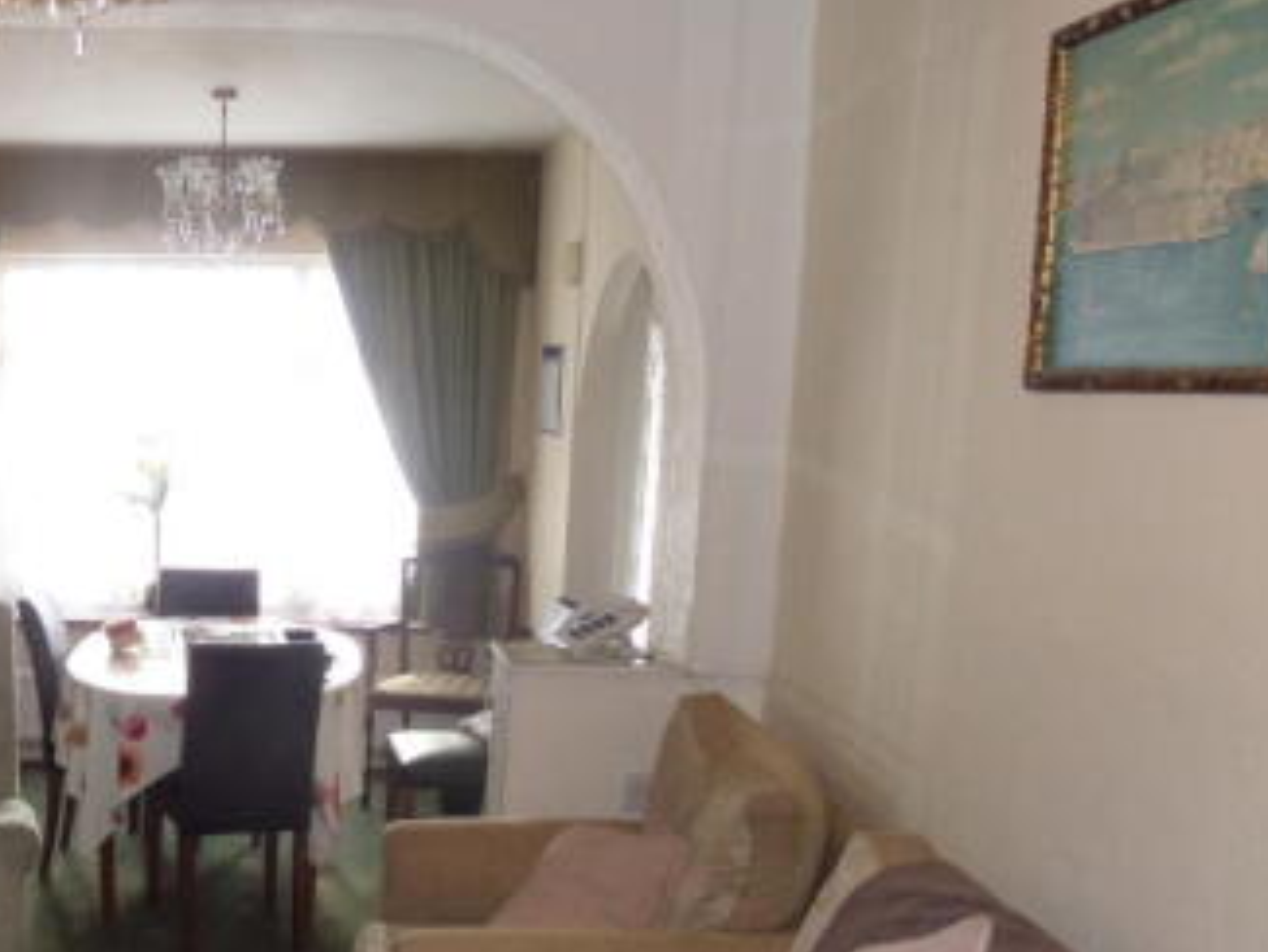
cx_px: 181
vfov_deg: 32.9
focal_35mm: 43
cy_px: 720
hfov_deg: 41.2
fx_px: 1576
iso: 160
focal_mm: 4
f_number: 3.2
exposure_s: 1/20
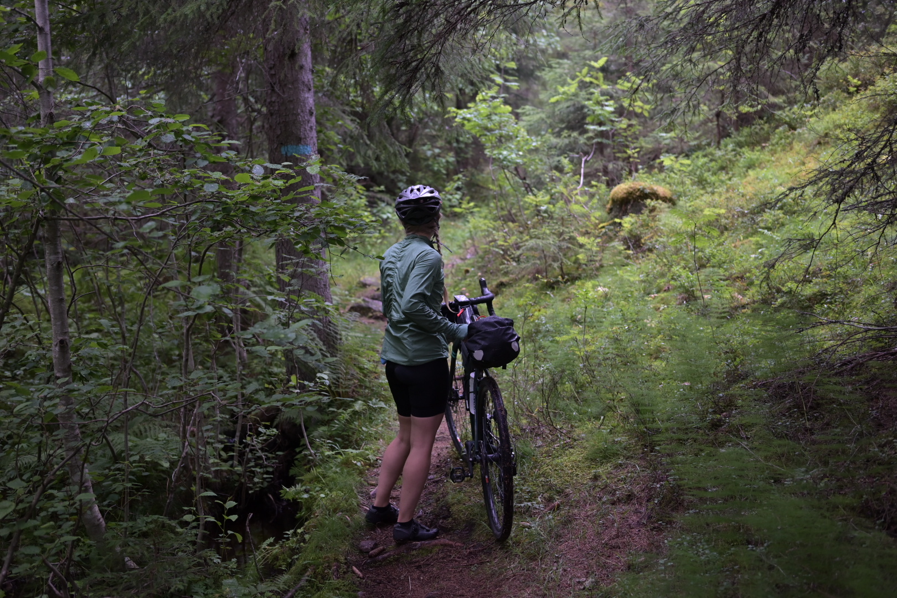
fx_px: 997
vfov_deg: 33.4
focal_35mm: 40
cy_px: 299
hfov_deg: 48.5
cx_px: 448
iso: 800
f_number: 2.8
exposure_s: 1/80
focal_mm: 40
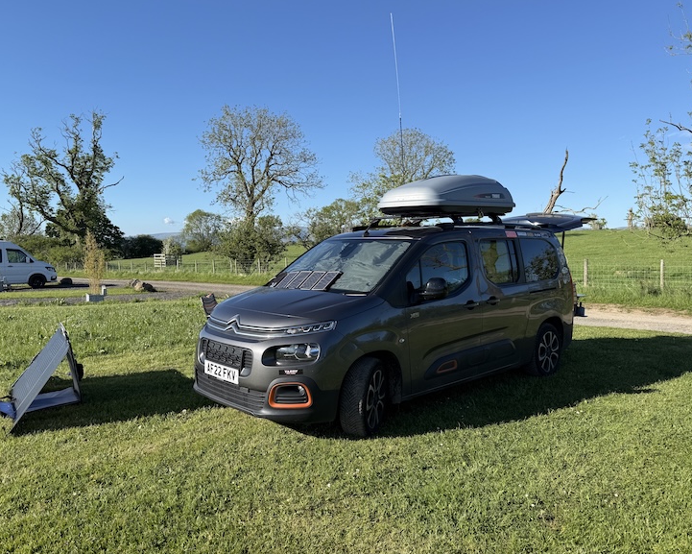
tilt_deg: -2.8
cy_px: 269
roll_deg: -0.5
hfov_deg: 65.9
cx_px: 319
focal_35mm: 26
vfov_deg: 54.9
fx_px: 533
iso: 80
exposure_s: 1/3584
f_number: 1.78
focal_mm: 6.76
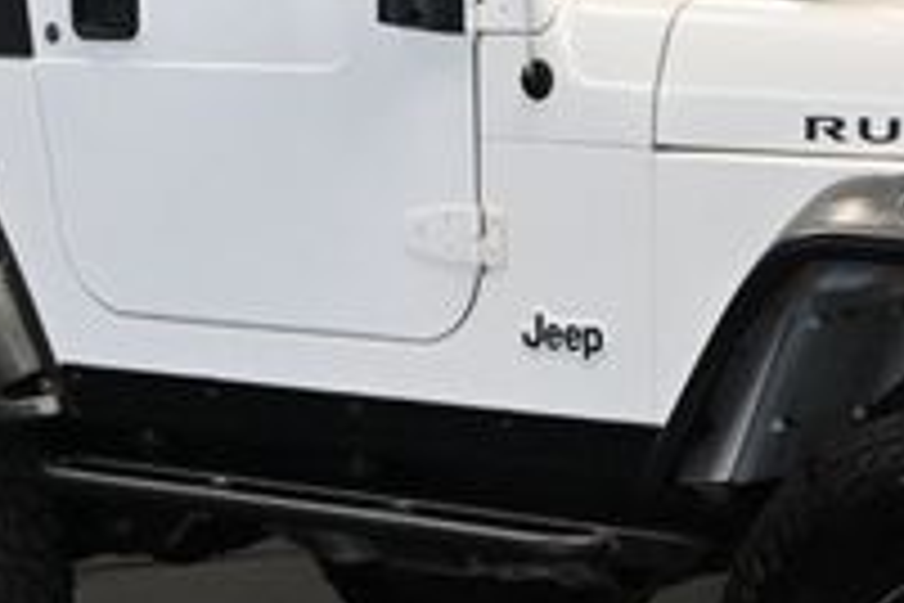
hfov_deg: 11.9
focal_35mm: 172
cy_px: 212
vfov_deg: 8.0
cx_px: 765
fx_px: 4319
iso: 3200
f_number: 5.3
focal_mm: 36
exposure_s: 1/100
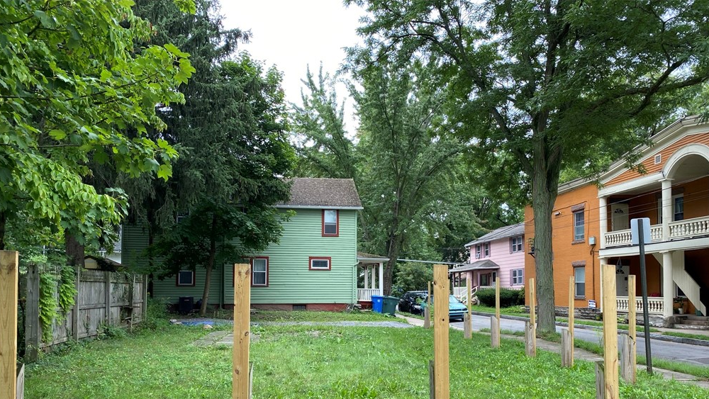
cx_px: 354
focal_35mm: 29
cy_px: 271
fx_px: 545
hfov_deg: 66.1
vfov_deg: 39.6
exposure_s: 1/171
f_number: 1.8
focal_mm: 4.25
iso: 32
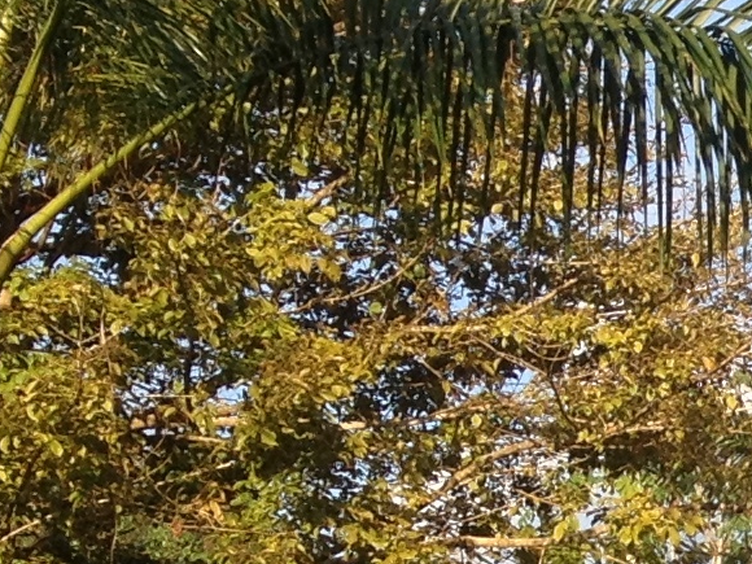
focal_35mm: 197
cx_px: 1780
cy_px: 1000
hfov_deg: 9.1
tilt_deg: +3.1
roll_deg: +0.1
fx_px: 4280
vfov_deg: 7.3
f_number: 2.4
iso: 50
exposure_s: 1/606
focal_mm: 4.28
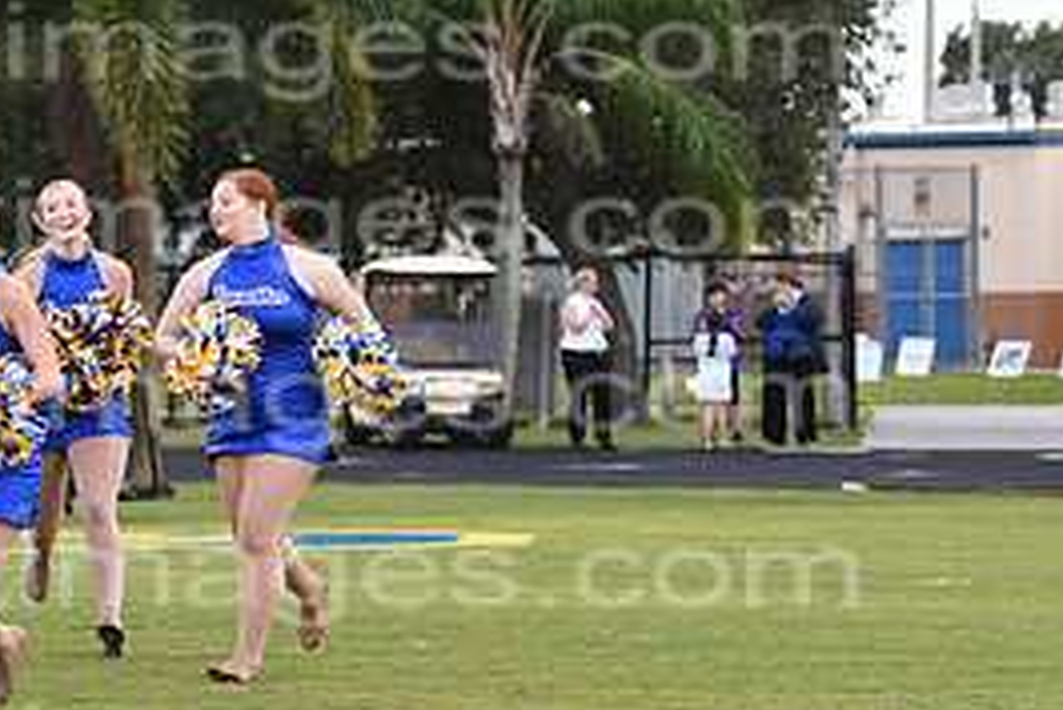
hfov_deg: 6.9
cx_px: -48
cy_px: 315
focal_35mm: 295
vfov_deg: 4.7
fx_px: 8715
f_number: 3.2
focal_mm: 90
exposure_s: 1/800
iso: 800
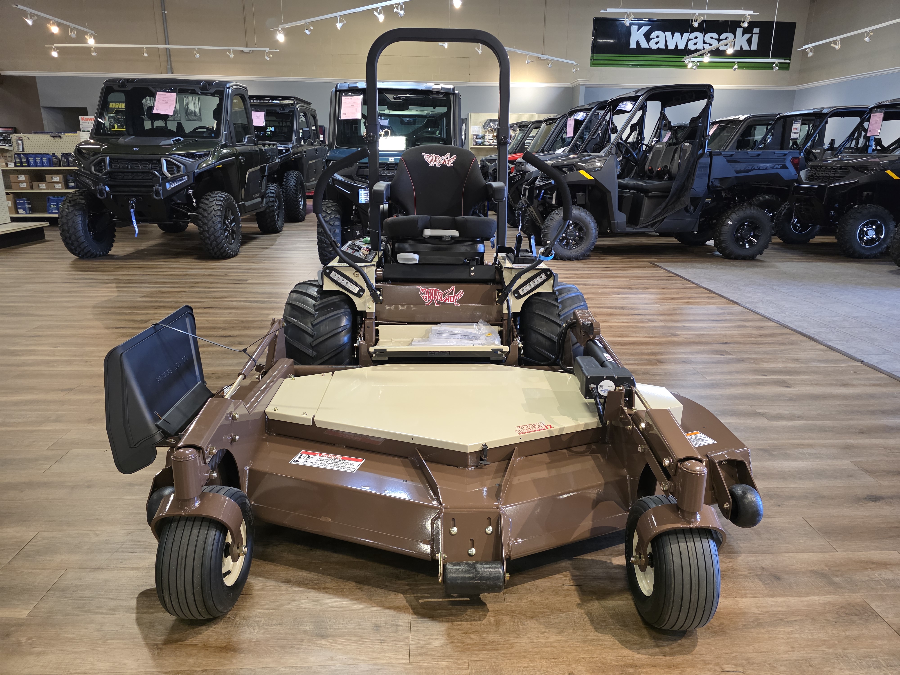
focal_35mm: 23
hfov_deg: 73.9
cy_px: 338
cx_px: 450
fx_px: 598
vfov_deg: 58.9
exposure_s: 1/120
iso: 640
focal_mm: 6.3
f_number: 1.7
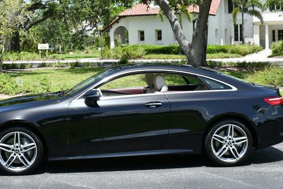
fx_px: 527
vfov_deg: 20.3
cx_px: 128
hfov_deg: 30.1
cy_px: 72
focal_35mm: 67
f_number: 8
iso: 160
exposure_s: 1/250
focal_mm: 25
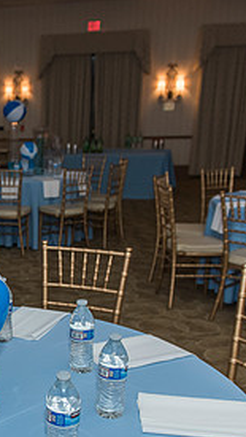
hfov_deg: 21.0
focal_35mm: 53
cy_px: 292
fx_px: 614
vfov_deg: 38.7
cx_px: -57
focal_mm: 24
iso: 800
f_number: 3.5
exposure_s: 1/100
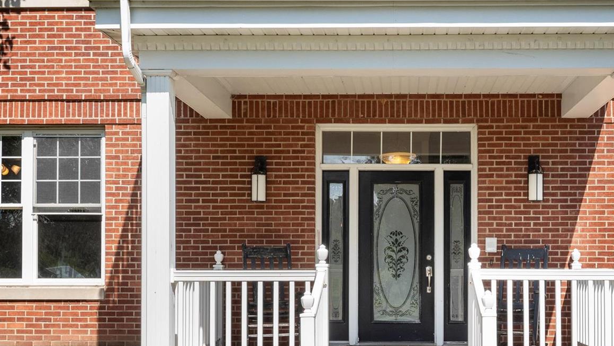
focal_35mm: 52
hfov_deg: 39.5
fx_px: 847
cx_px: 399
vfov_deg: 22.8
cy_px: 271
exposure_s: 1/500
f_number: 8
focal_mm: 18
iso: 400
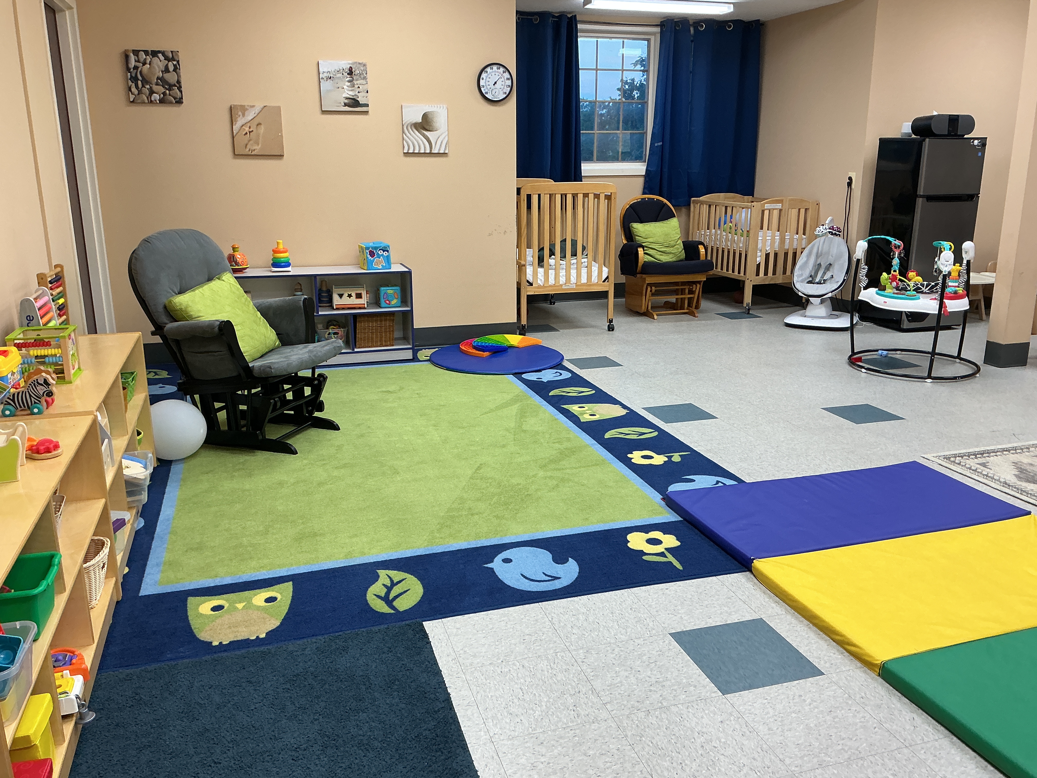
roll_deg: +0.9
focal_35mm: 29
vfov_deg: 48.2
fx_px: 869
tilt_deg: -15.8
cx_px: 518
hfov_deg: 61.7
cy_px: 389
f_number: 1.8
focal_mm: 3
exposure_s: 1/60
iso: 50
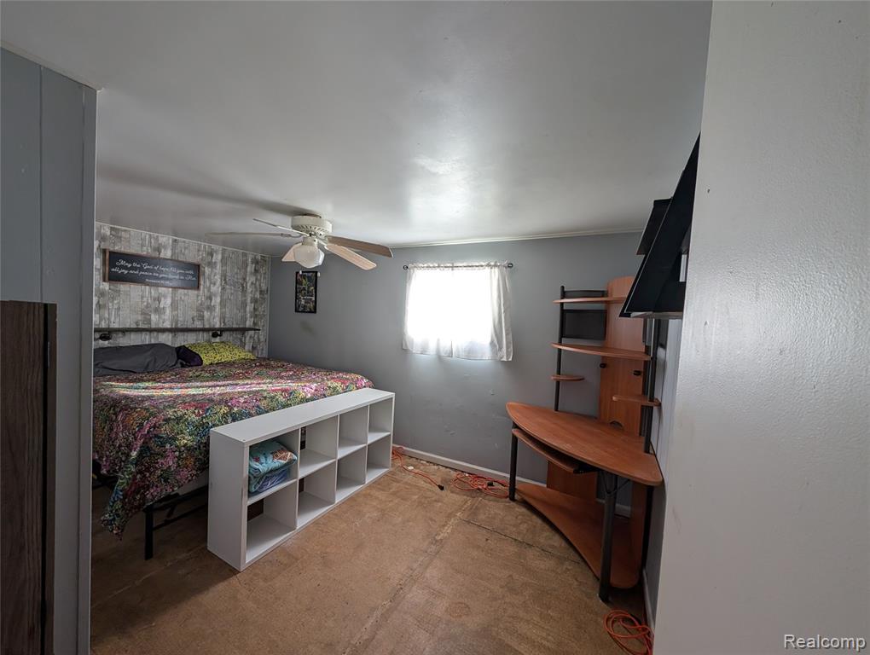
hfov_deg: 110.5
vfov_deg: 94.6
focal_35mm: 12
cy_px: 328
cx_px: 435
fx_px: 302
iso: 97
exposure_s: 1/87.3
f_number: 1.7
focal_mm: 2.02
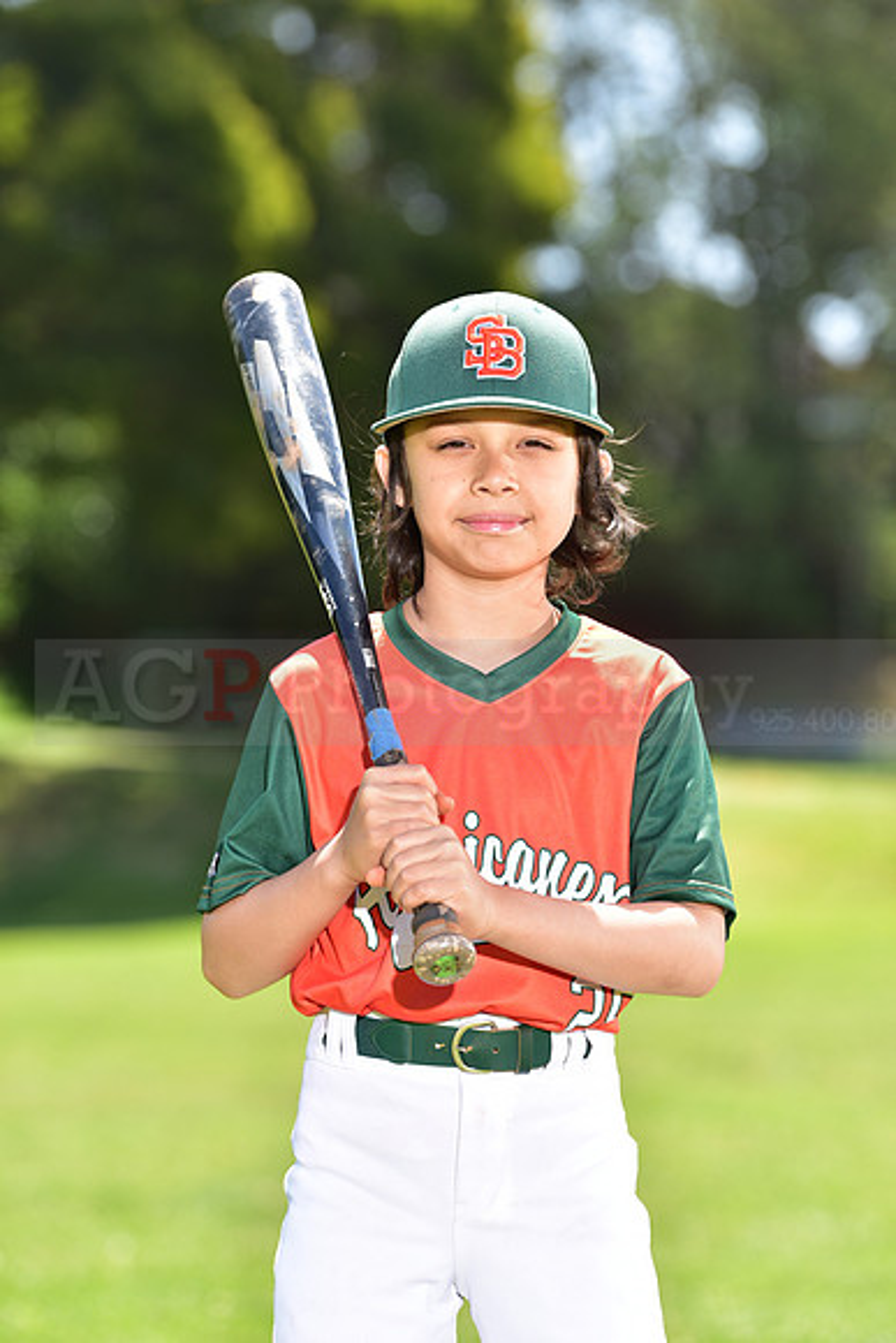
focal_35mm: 155
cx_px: 448
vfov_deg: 13.2
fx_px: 5783
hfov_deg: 8.9
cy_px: 672
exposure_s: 1/200
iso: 80
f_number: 4.5
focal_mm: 155
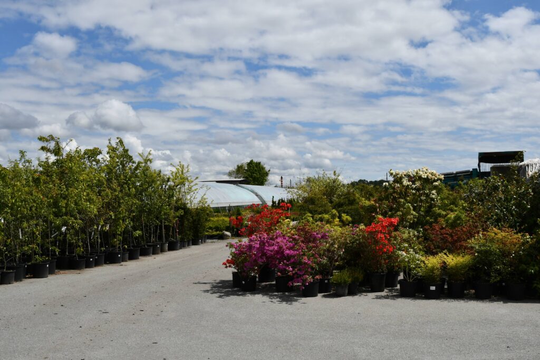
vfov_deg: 36.9
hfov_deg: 53.1
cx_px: 270
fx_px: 540
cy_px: 180
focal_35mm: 36
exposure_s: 1/400
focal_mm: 24
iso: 100
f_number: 10
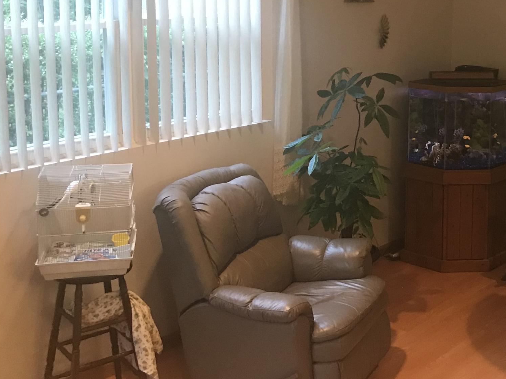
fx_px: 819
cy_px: 79
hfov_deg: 33.3
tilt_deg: -7.7
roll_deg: -1.4
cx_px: 410
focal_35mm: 56
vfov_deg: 25.7
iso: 80
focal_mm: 3.99
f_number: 1.8
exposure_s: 1/15
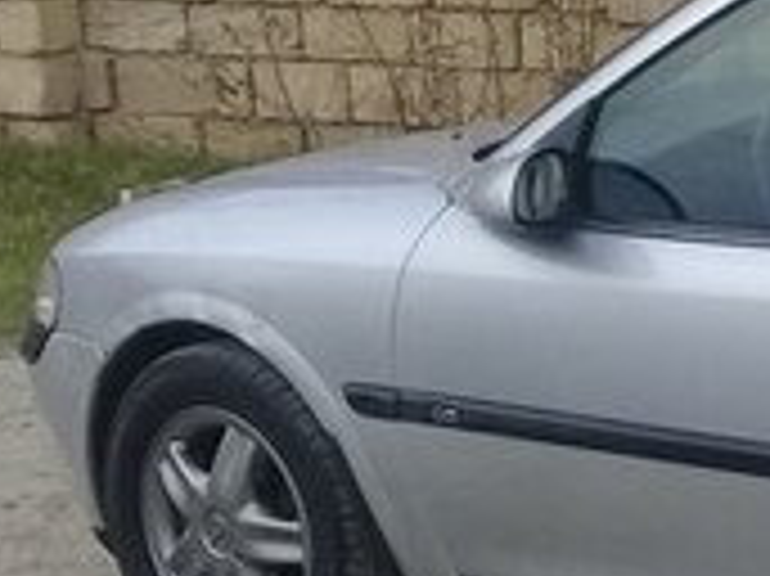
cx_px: 1342
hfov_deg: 14.6
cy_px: 565
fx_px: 2667
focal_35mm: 120
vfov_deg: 12.2
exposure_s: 1/287
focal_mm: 3.3
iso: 50
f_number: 2.2
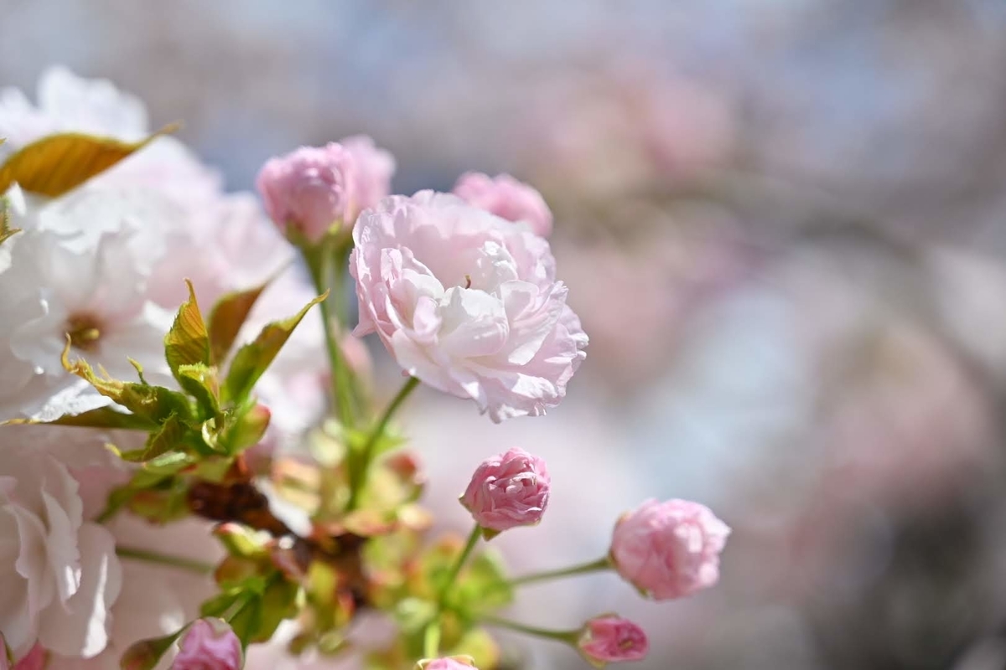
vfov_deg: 19.5
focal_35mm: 70
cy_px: 335
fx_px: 1956
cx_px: 503
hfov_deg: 28.8
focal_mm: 70
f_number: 4
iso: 100
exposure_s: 1/2500
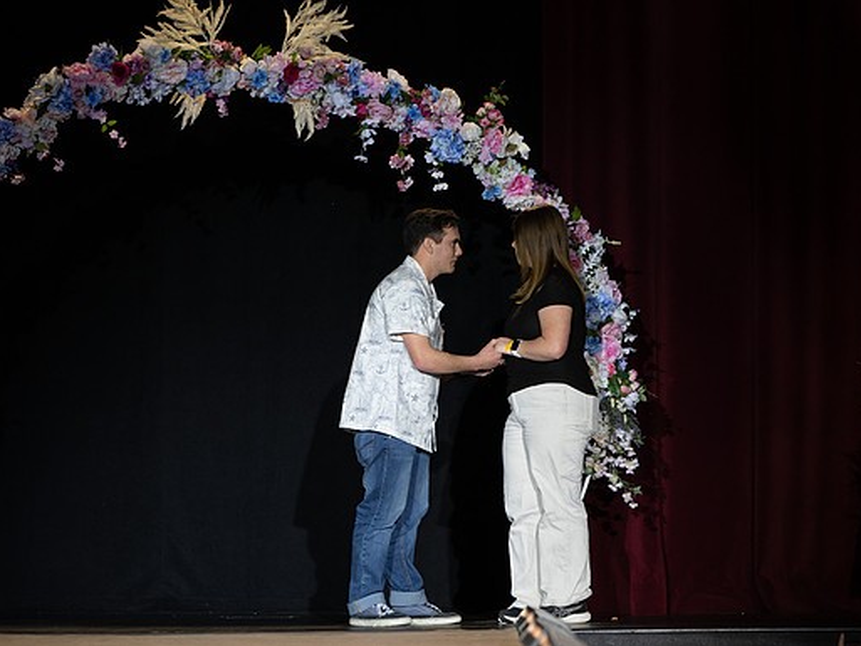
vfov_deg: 6.6
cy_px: 313
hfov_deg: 8.8
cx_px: 434
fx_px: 5573
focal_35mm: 224
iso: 800
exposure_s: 1/640
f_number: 3.5
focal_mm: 180
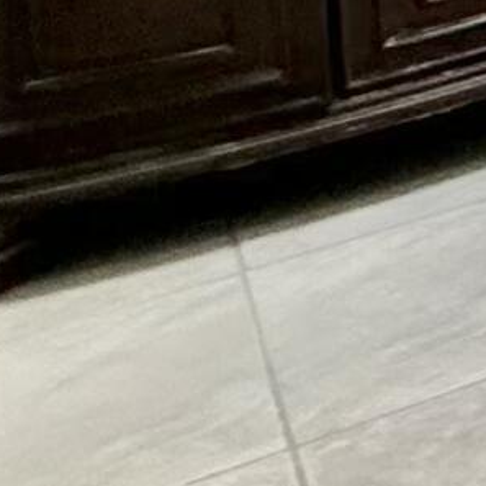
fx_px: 1986
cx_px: 1831
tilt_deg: -0.3
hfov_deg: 8.6
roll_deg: +2.1
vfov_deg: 11.5
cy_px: -686
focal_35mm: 125
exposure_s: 1/120
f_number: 2.2
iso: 200
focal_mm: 2.22
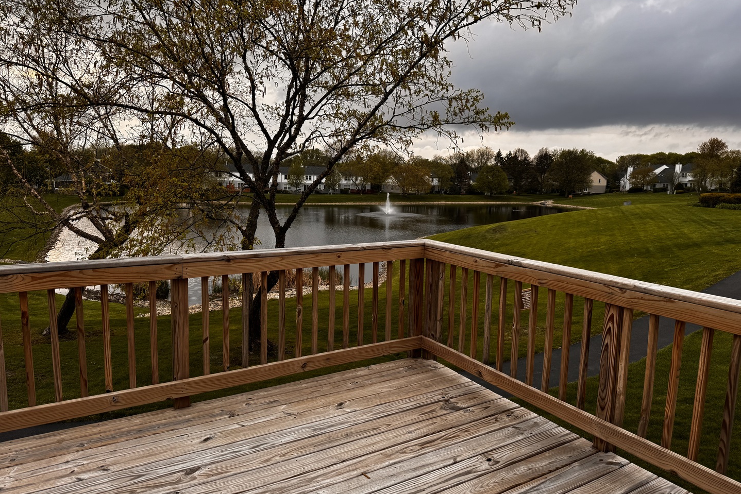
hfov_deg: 71.5
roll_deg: -1.5
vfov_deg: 51.3
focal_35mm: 25
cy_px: 246
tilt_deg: -8.6
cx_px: 370
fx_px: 515
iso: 64
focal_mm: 6.76
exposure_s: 1/236
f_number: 1.78
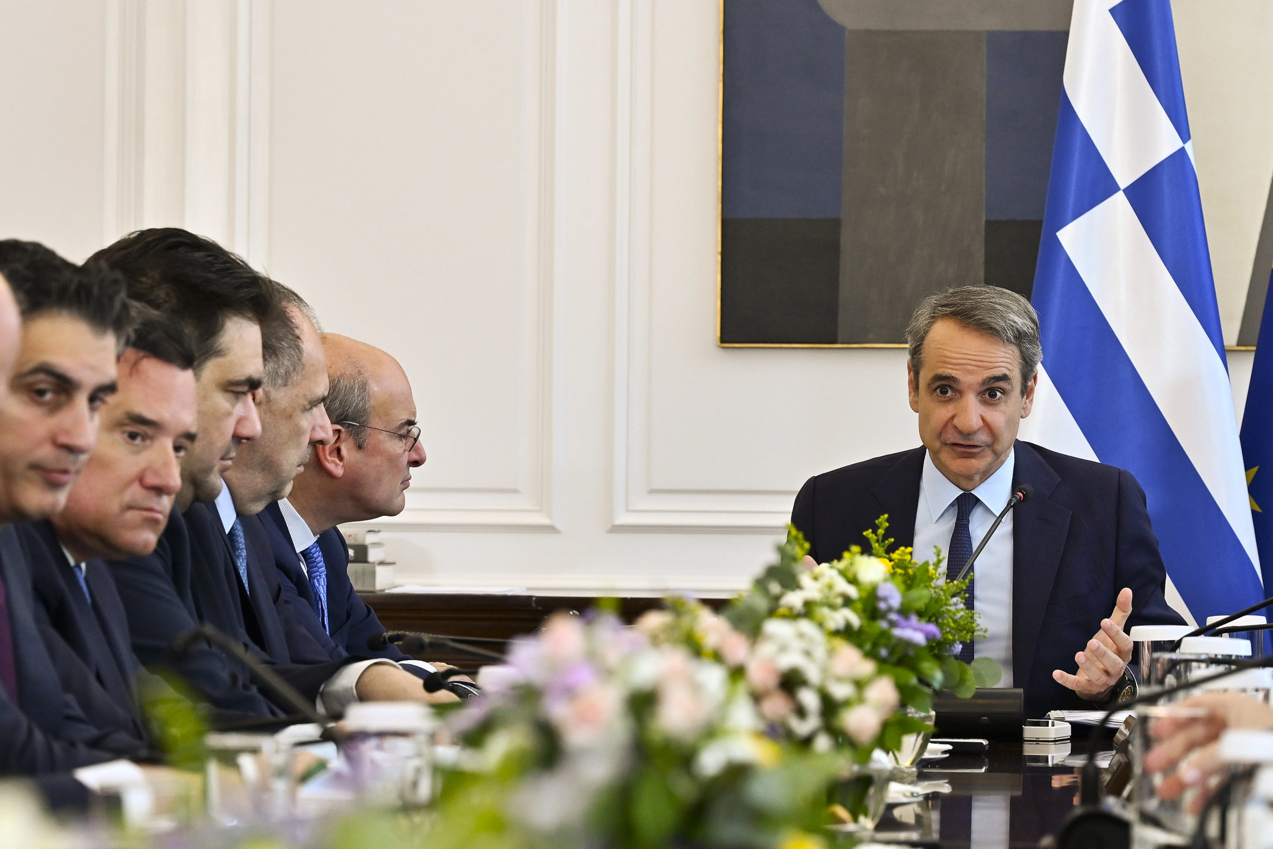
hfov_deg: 11.4
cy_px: 424
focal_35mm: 180
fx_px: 6365
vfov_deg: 7.6
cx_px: 636
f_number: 5.6
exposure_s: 1/200
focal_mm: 120
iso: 1400
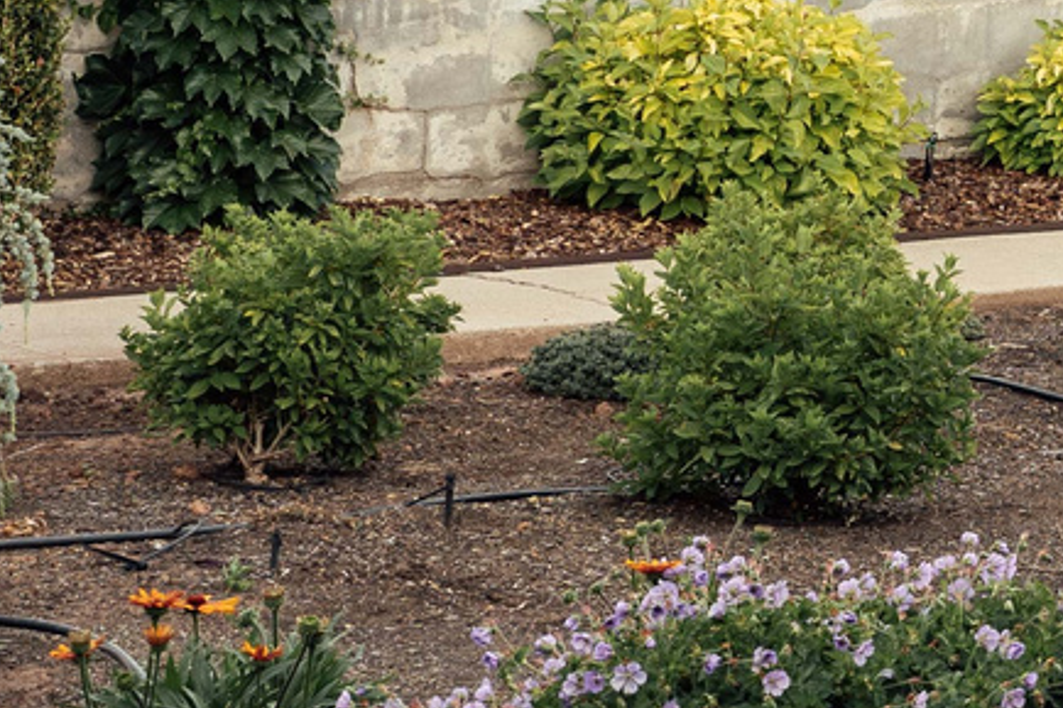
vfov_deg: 8.7
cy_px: -393
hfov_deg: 11.8
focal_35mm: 153
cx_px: 2234
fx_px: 4526
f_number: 8
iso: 100
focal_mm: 32.5
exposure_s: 1/15
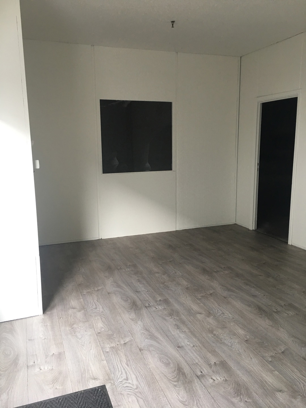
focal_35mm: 29
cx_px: 153
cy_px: 204
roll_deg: +0.3
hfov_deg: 48.2
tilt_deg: -9.3
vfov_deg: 61.7
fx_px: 342
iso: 40
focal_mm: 4.15
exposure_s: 1/17
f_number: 2.2
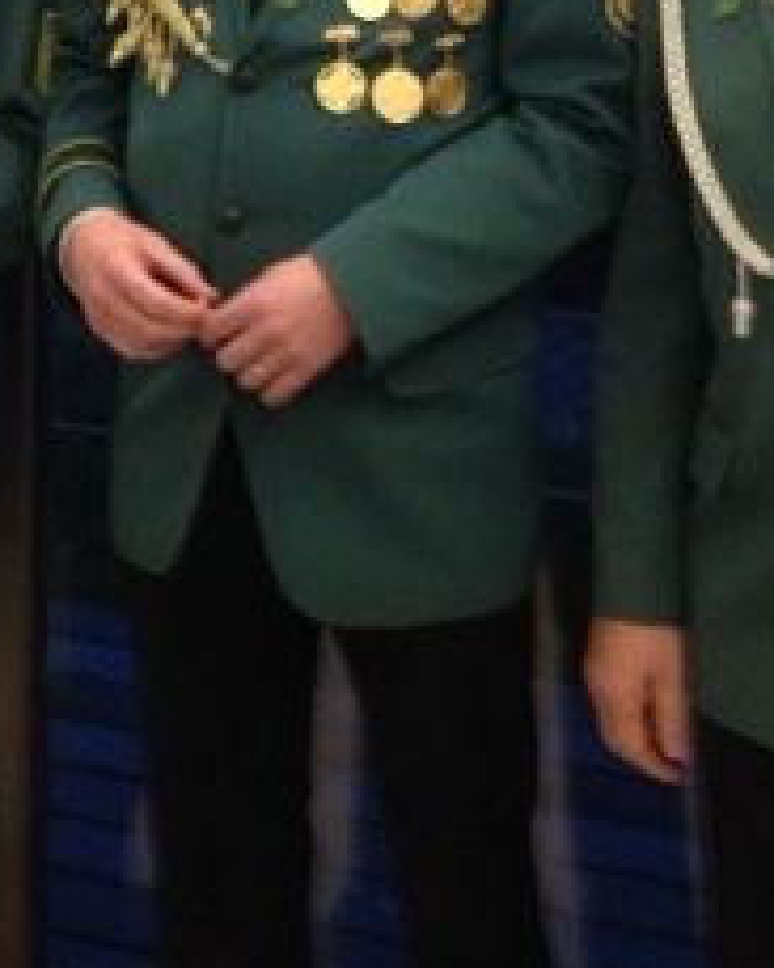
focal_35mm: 90
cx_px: 182
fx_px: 2579
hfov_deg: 17.0
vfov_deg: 20.5
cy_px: -25
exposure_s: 1/20
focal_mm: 4.12
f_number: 2.4
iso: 400
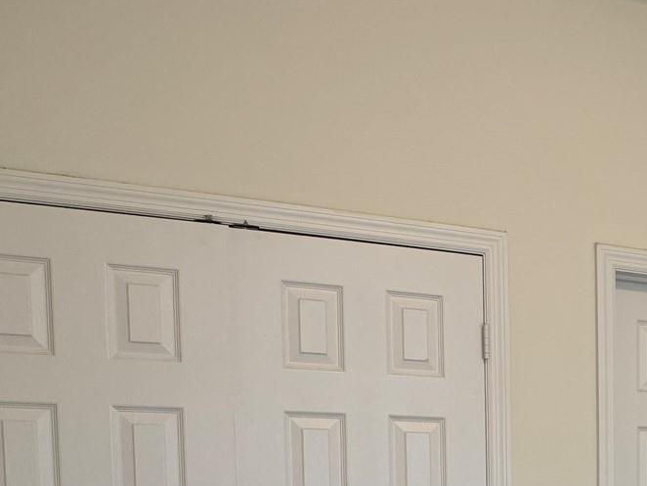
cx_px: 766
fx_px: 1084
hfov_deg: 29.0
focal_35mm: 58
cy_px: 568
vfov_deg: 23.3
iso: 200
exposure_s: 1/120
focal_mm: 6.76
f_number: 1.78
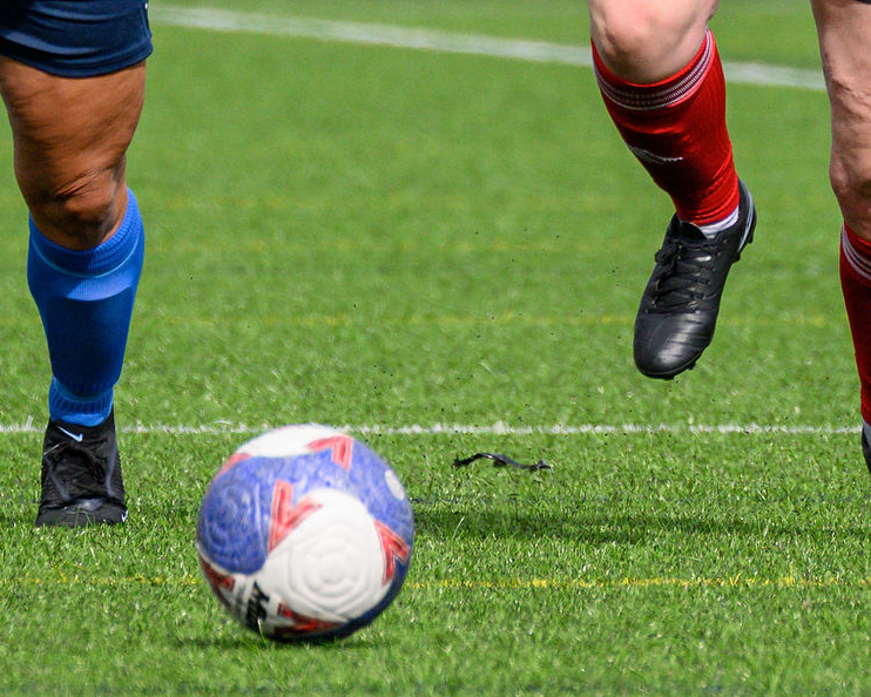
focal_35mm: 1595
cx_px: 748
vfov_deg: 1.0
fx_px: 41127
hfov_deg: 1.2
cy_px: -587
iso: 400
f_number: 5.3
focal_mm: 280
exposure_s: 1/1600
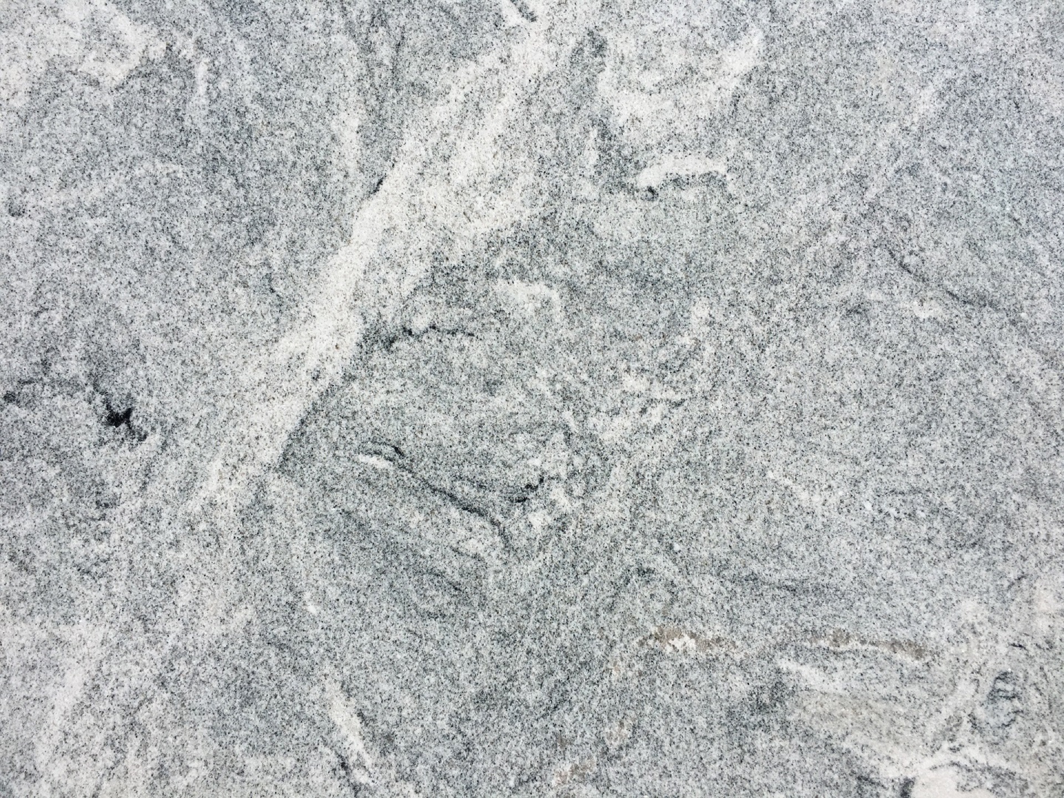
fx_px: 891
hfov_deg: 61.7
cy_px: 399
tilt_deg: -2.1
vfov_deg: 48.2
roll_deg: +1.5
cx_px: 532
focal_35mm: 29
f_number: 2.2
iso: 25
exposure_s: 1/3846
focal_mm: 4.15
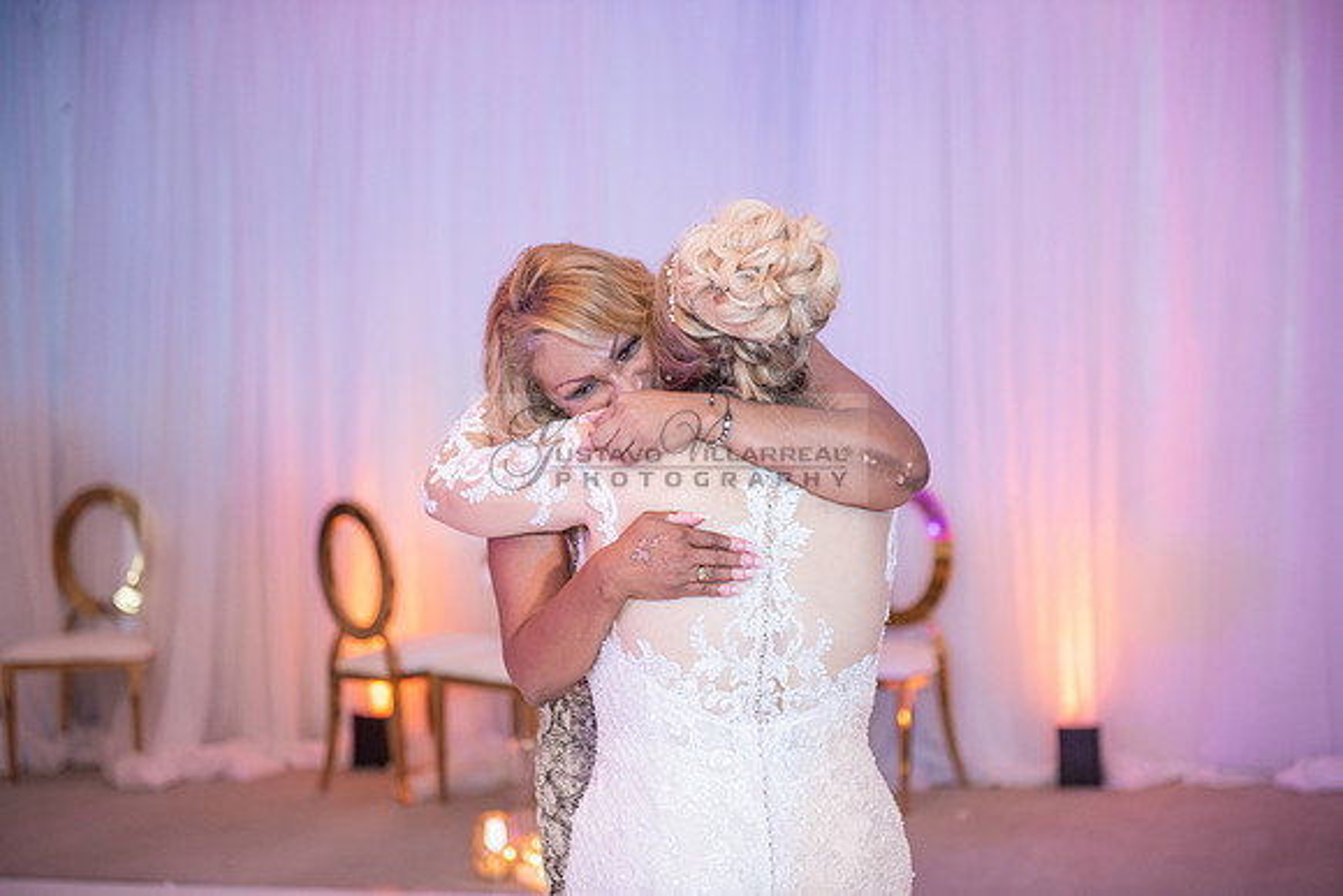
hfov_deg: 28.8
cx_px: 672
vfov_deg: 19.5
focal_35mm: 70
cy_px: 448
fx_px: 2612
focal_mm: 70
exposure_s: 1/160
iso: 1000
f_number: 2.8
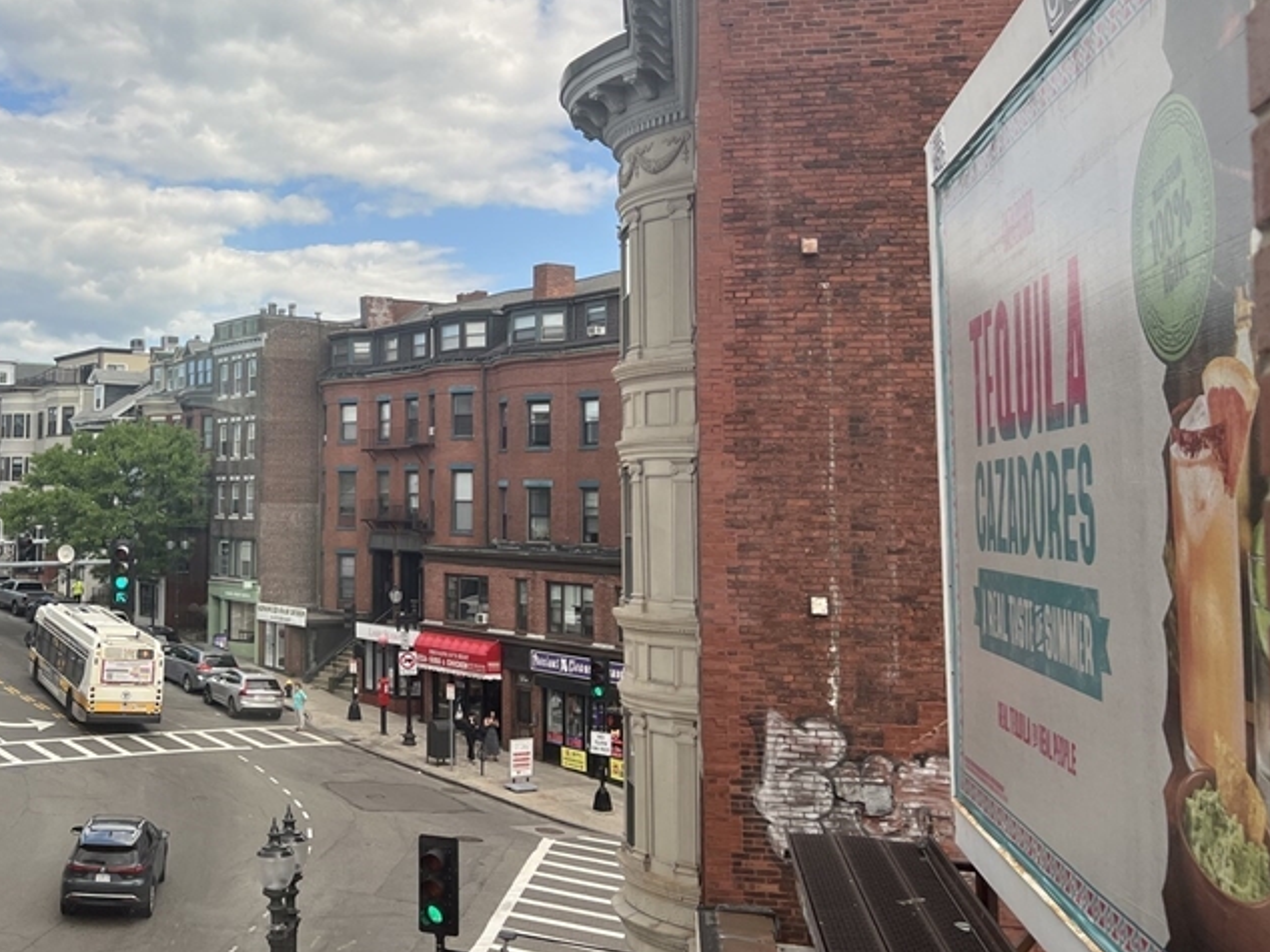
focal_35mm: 42
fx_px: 1540
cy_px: 365
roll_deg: -1.4
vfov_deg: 34.2
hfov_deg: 43.1
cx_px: 282
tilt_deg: +4.7
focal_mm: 5.7
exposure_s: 1/2208
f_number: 1.5
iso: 50
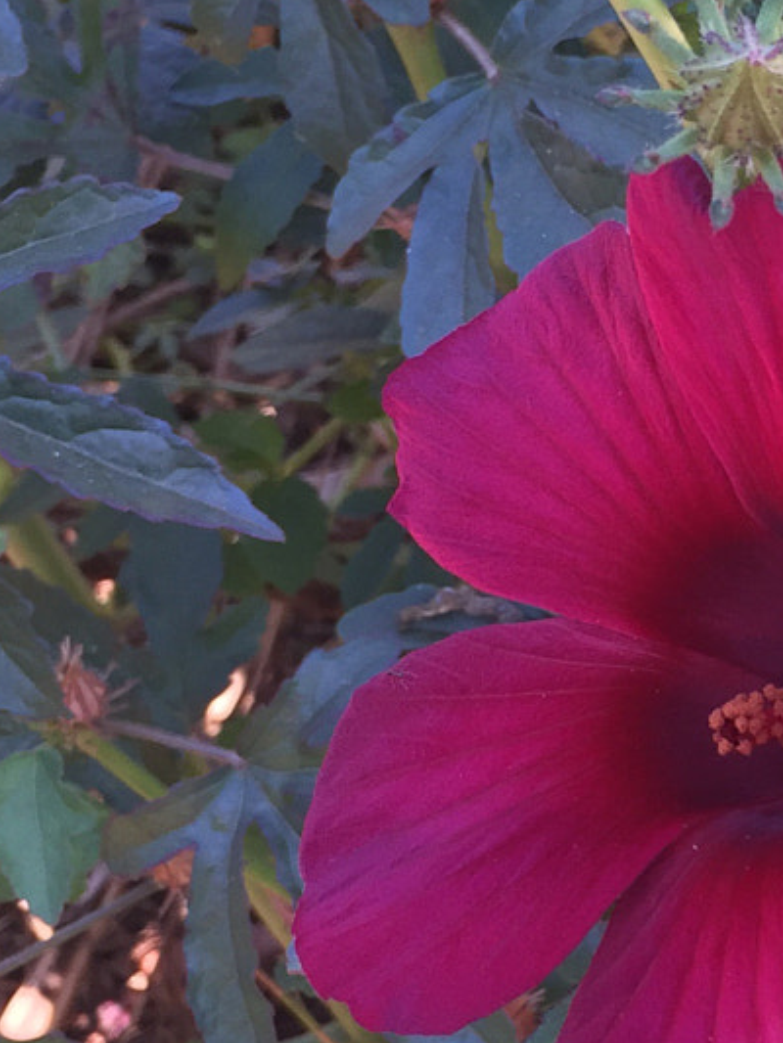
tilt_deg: -34.4
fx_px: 2623
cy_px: 624
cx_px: 865
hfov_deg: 16.5
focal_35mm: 87
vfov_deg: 22.5
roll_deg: -0.4
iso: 40
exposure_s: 1/120
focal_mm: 4.15
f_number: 2.2
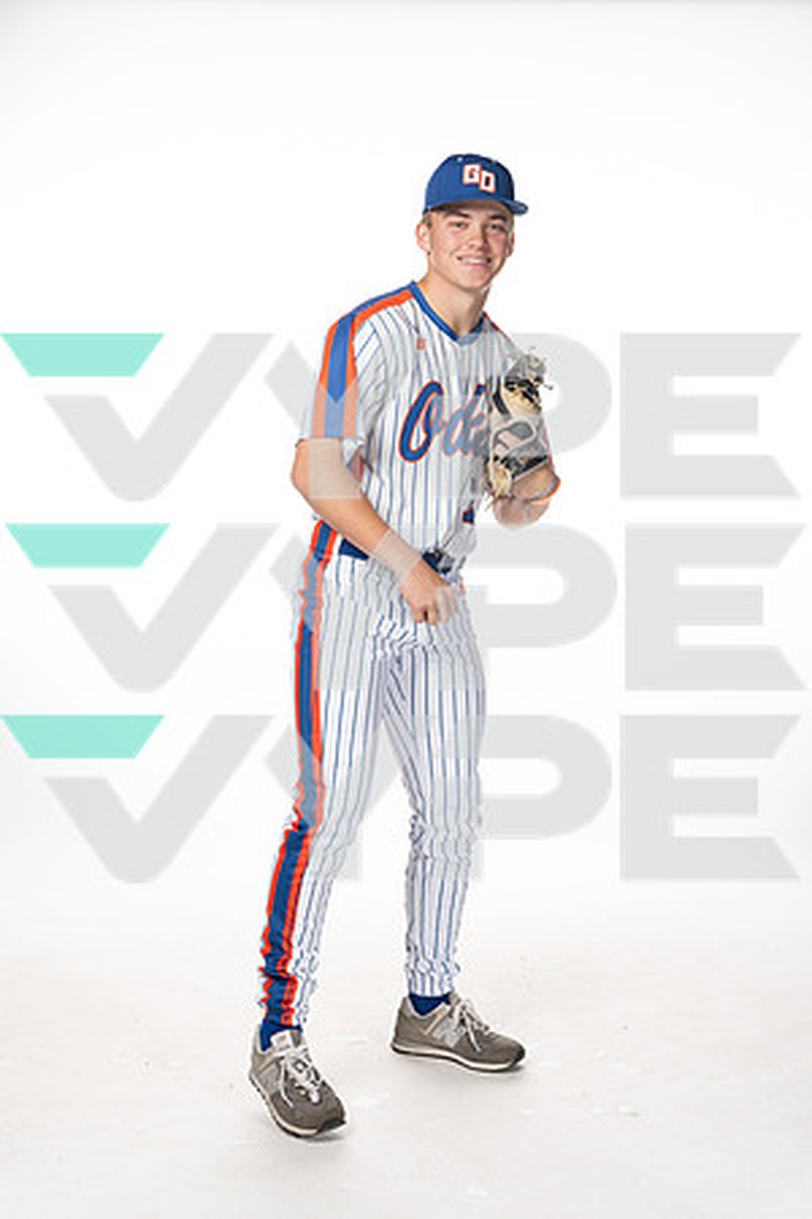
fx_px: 1793
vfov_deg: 37.5
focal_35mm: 53
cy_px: 610
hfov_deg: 25.5
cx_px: 406
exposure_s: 1/250
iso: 400
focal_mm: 53
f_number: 6.3
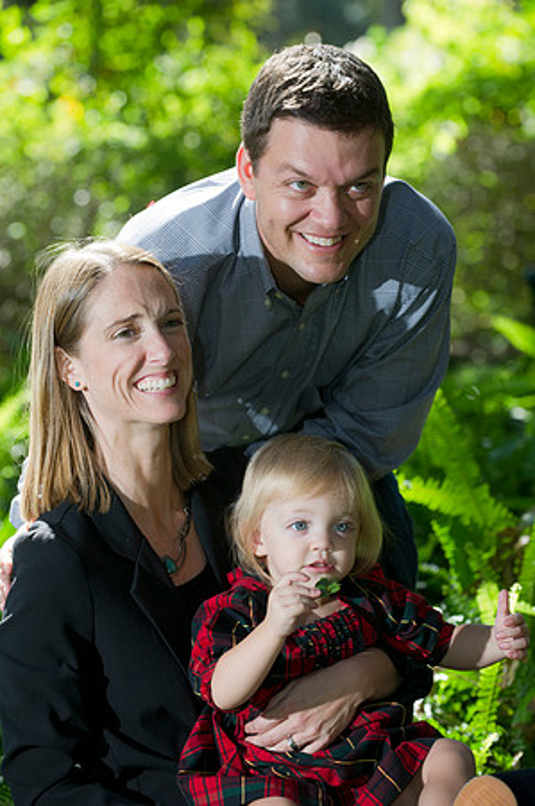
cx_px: 268
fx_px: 2793
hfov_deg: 10.9
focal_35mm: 125
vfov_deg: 16.4
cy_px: 403
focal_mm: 125
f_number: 4.5
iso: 250
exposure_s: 1/160
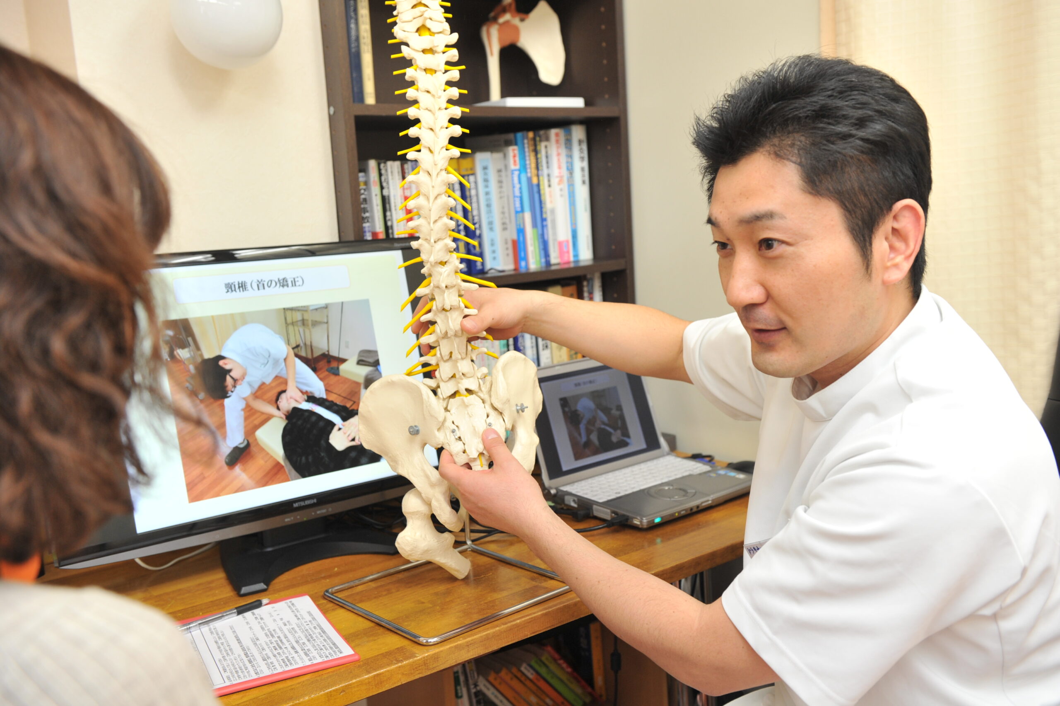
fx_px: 1030
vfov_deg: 37.8
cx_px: 530
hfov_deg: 54.4
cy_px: 353
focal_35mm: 35
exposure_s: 1/125
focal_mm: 35
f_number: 4
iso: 1000
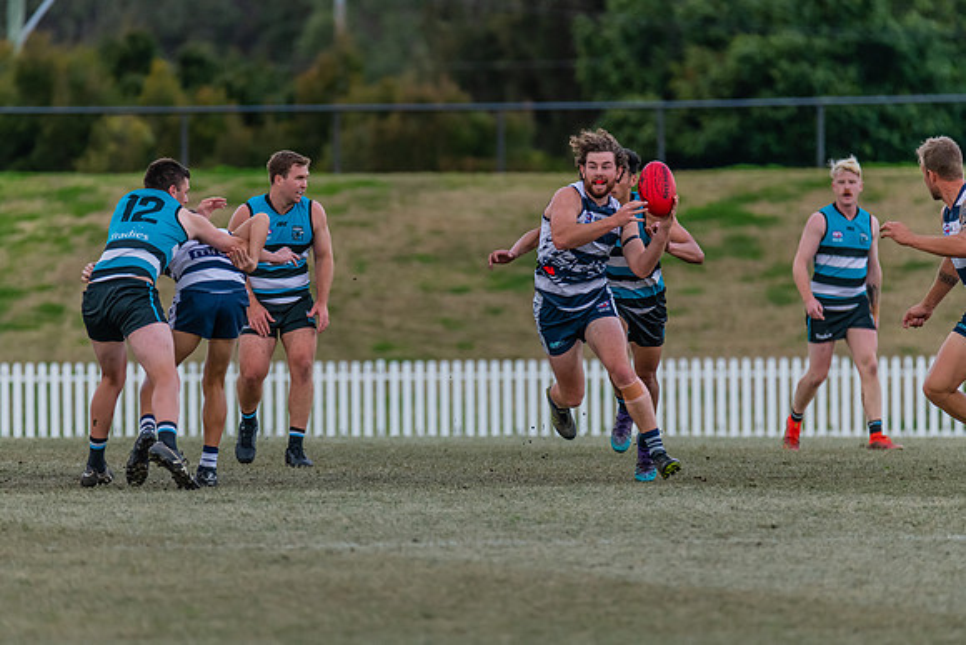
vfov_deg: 2.8
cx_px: 459
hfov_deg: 4.2
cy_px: 322
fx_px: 13047
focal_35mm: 486
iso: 2000
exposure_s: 1/2000
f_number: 6.3
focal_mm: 460
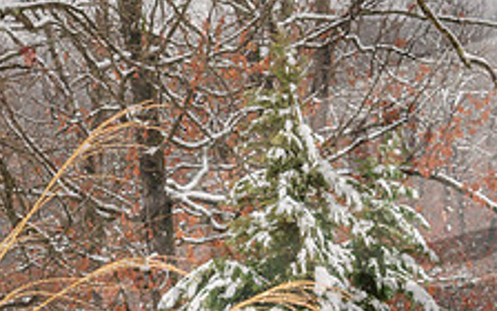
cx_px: 283
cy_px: 432
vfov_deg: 5.2
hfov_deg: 8.4
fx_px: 3400
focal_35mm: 251
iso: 400
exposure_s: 1/125
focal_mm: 55
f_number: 11
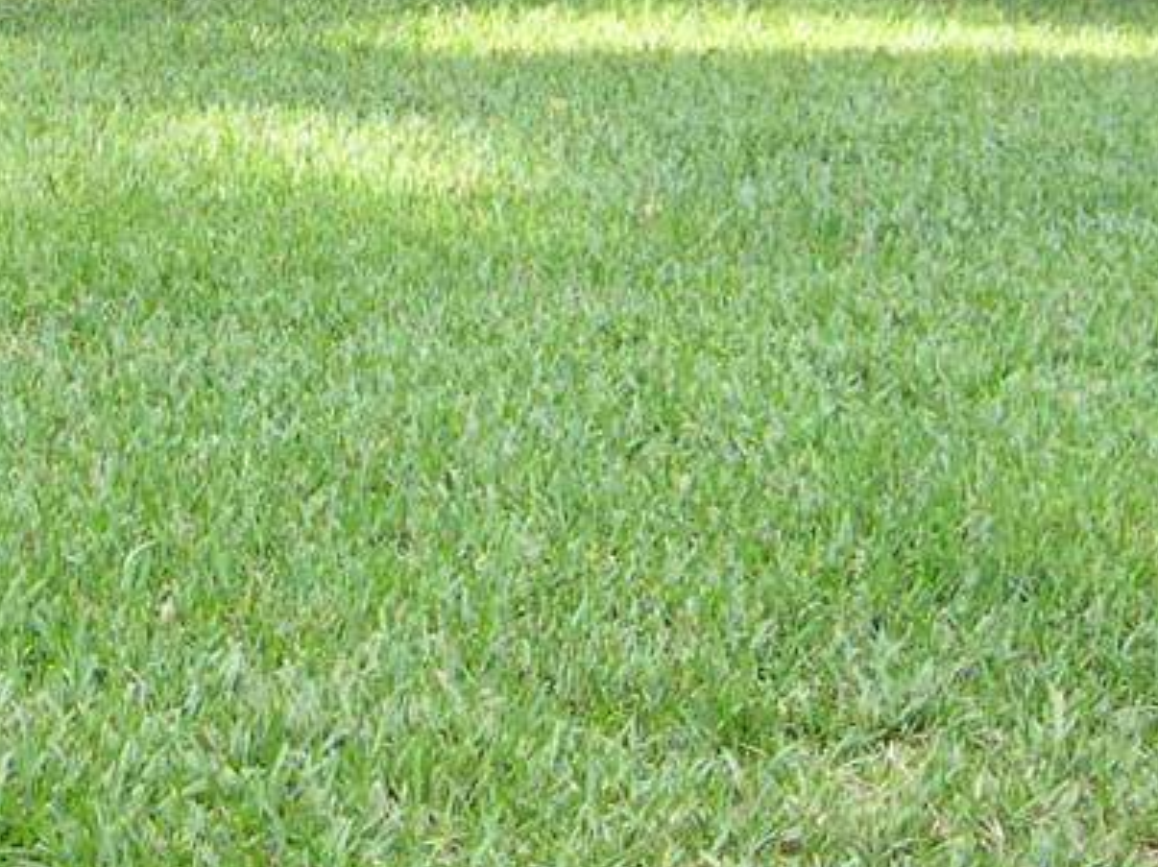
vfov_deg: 11.9
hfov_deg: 15.8
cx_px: -112
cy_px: -300
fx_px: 4045
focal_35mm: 121
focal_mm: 8
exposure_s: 1/93.1
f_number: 2.8
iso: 100
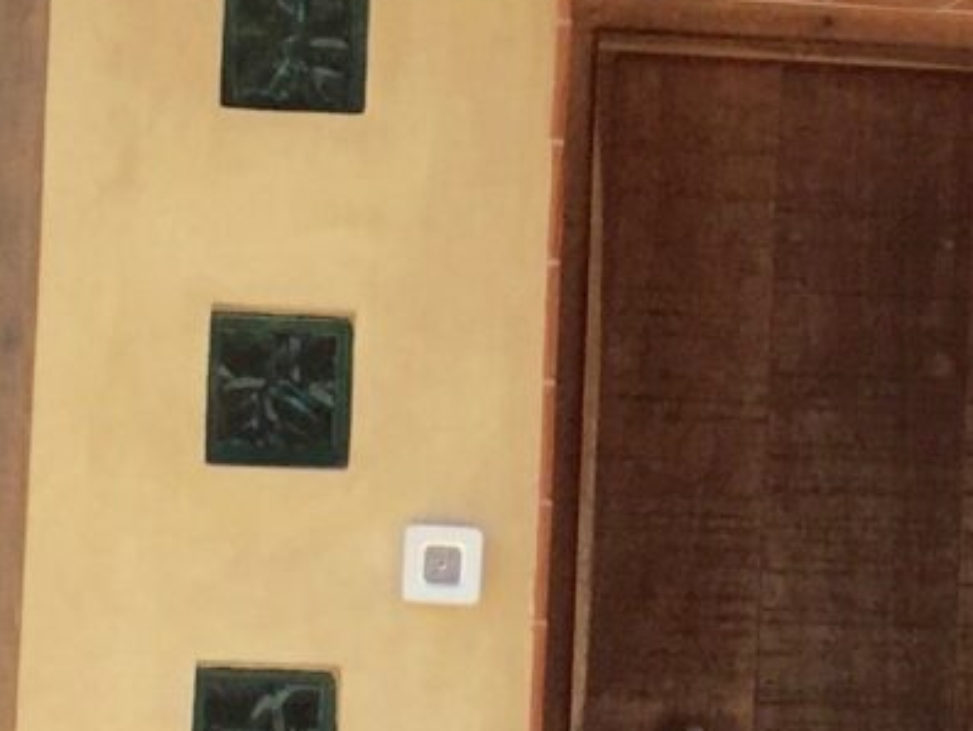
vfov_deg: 9.3
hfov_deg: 12.2
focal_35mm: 160
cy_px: 513
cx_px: 936
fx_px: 4499
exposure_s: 1/411
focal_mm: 3.3
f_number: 2.4
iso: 25
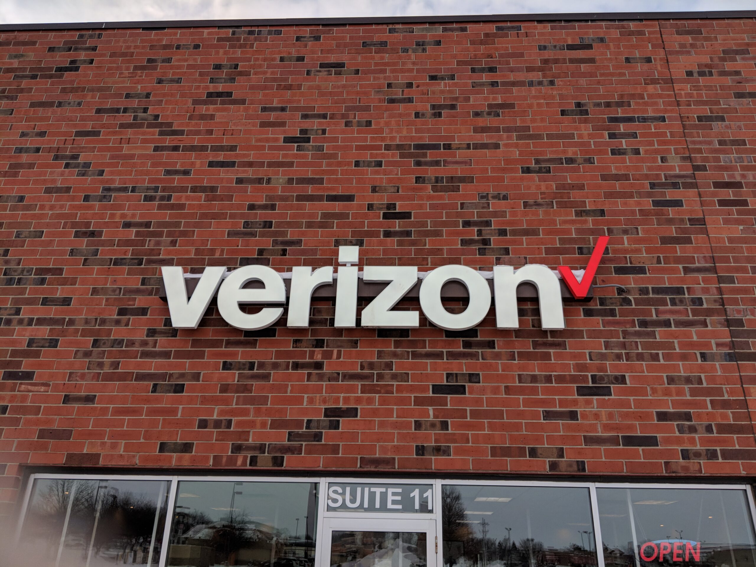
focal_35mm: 27
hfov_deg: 65.3
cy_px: 284
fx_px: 590
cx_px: 378
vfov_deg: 51.4
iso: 55
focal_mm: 4.44
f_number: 1.8
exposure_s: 1/2924
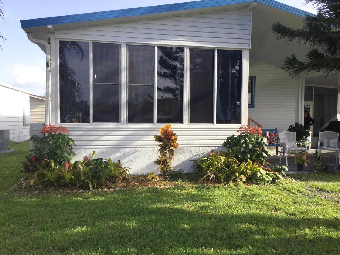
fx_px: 304
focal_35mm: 31
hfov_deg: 58.4
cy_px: 128
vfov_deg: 45.4
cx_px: 170
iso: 25
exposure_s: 1/431
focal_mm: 3.3
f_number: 2.4
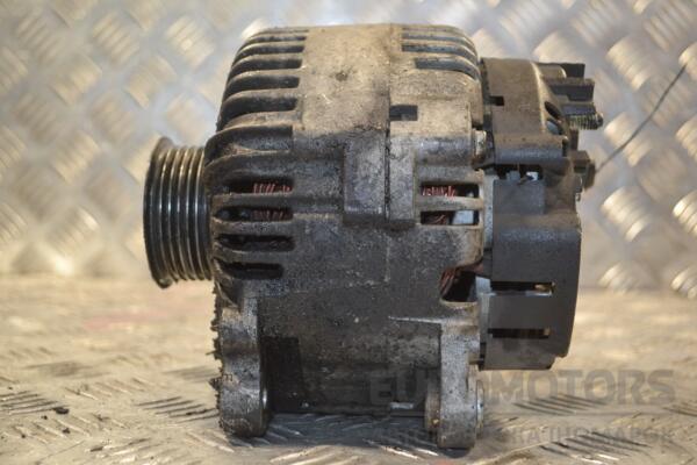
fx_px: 929
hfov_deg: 41.1
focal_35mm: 48
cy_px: 232
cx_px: 348
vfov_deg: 28.1
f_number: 4.8
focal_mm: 32
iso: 450
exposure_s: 1/60
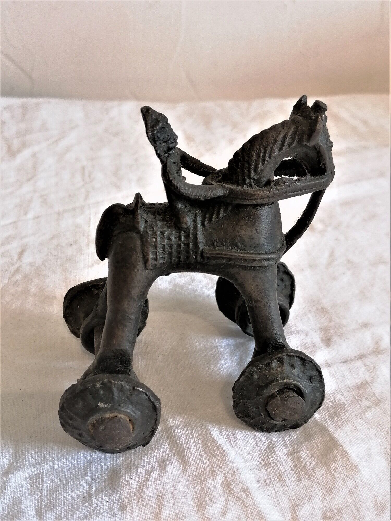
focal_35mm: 44
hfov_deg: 32.9
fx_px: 663
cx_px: 196
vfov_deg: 42.9
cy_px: 260
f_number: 1.8
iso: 80
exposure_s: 1/33.3
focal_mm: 5.4
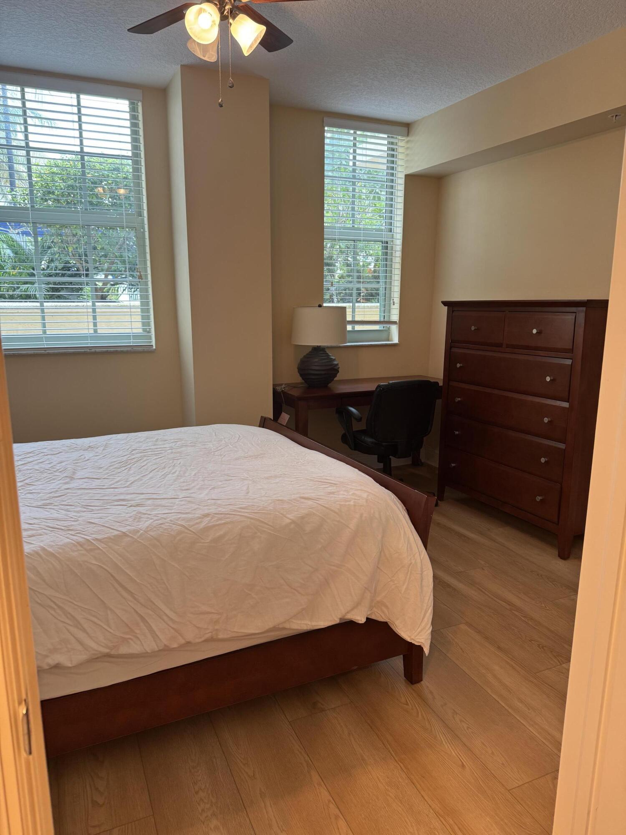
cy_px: 418
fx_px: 579
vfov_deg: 71.6
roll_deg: -0.2
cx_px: 313
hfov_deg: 56.8
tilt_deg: -11.9
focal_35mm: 24
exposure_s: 1/120
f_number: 1.78
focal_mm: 6.76
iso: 160
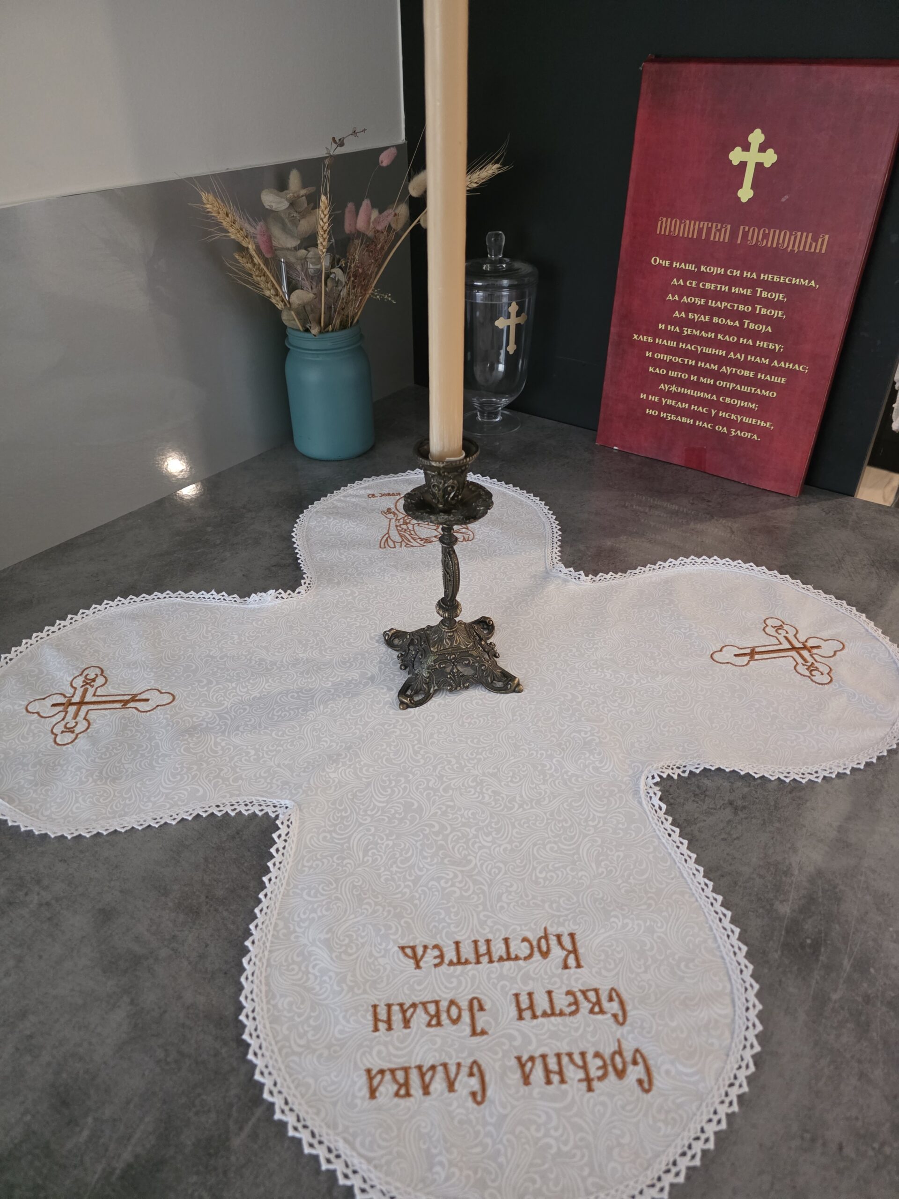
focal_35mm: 23
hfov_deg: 58.9
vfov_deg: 73.9
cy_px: 600
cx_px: 450
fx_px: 796
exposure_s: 1/100
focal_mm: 6.3
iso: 1250
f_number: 1.7
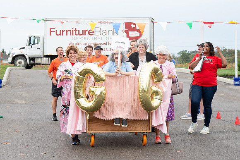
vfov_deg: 11.5
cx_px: 121
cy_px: 74
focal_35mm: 119
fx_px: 794
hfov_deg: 17.2
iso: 640
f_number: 10
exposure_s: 1/160
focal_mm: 110
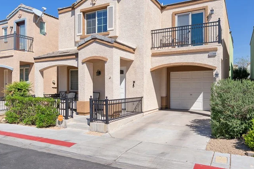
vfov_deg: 47.9
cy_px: 93
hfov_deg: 67.3
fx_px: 190
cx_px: 133
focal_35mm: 27
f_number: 2.8
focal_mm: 17
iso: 50
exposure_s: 1/1000
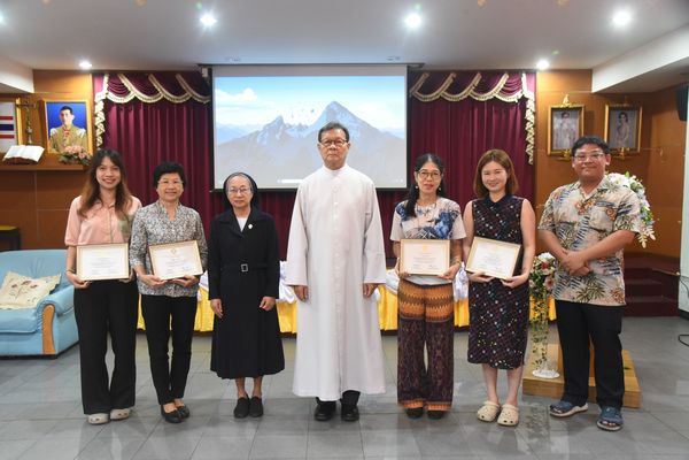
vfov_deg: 41.1
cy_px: 230
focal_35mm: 32
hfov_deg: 58.7
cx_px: 344
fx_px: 612
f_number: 4
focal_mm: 32
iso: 5600
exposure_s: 1/30
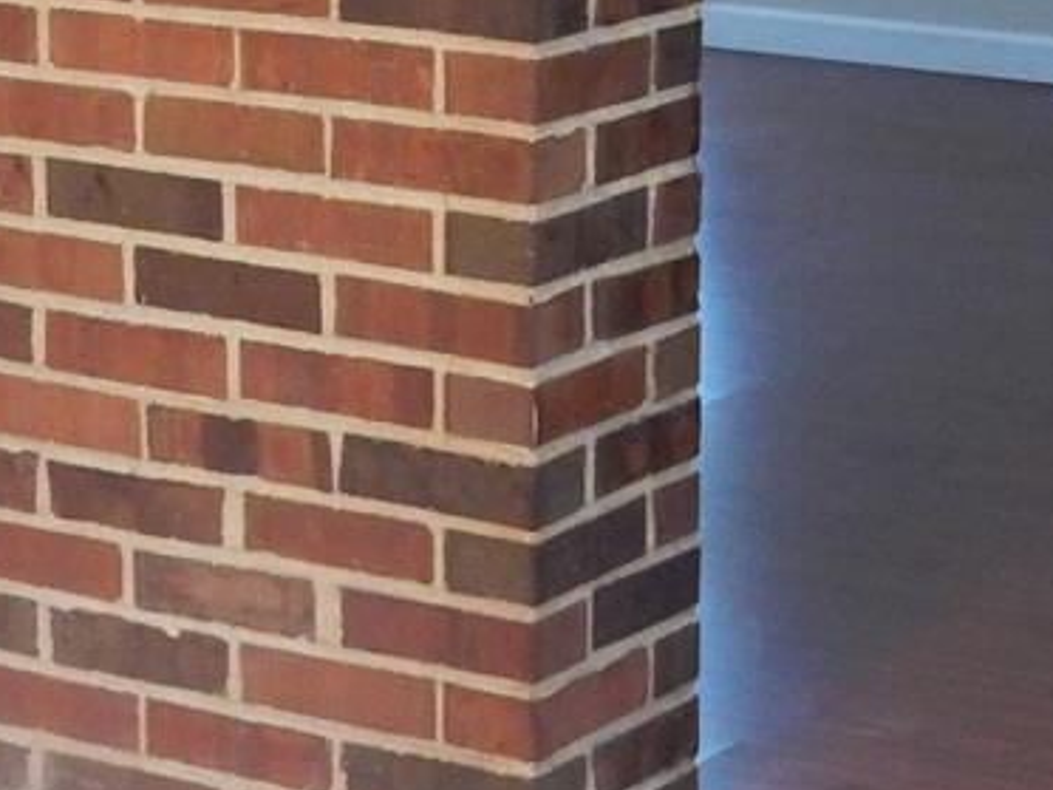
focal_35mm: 155
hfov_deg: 12.6
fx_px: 4715
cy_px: -439
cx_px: -37
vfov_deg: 9.3
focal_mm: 6.4
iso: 400
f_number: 4
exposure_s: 1/8
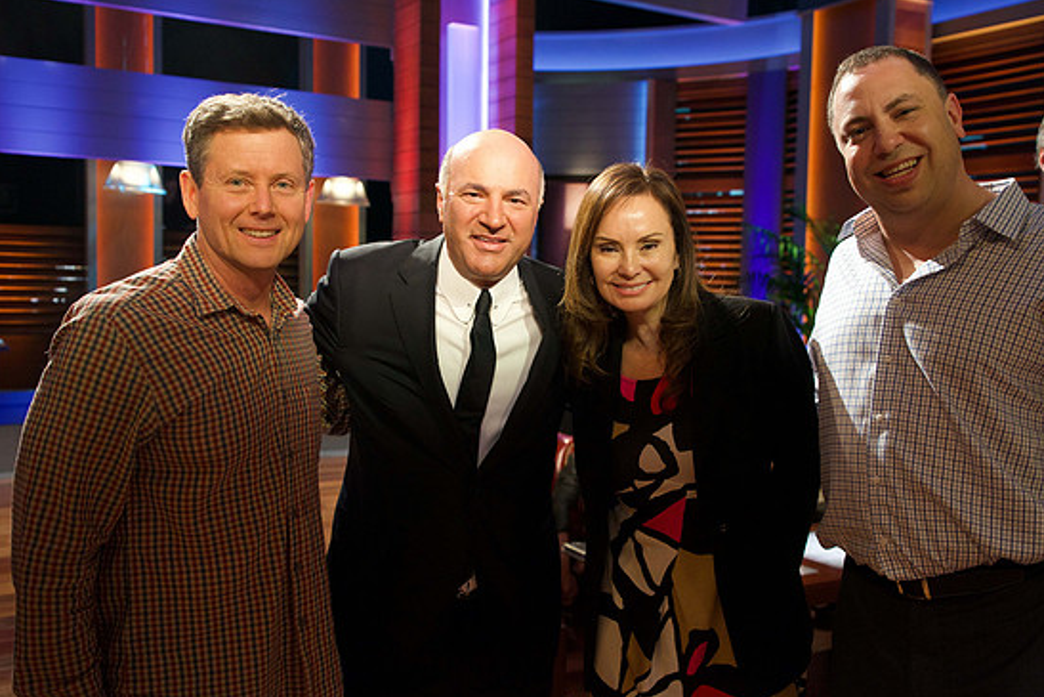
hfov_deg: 54.4
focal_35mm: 35
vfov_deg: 37.9
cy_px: 354
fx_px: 1015
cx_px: 534
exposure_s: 1/60
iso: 3200
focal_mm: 33
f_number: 4
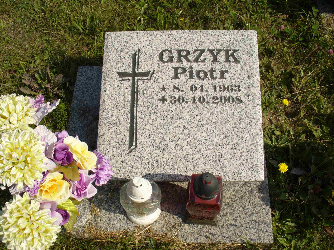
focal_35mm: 37
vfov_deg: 38.7
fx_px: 357
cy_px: 125
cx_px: 167
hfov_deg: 50.1
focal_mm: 6.1
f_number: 5.6
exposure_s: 1/500
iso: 80
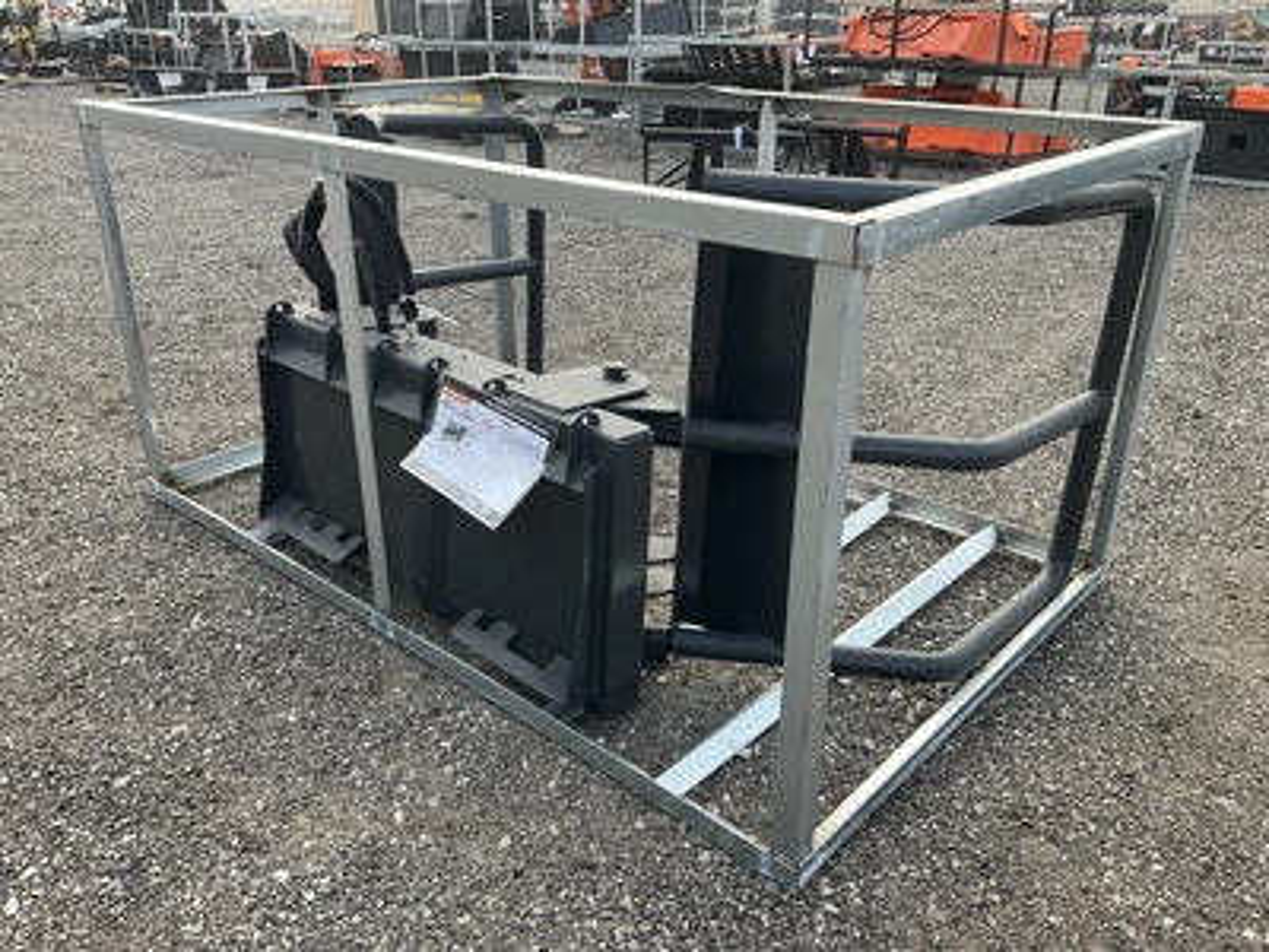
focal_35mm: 29
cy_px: 476
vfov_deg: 48.2
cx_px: 634
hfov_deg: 61.7
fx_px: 1063
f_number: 1.8
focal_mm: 3
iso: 20
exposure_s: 1/122
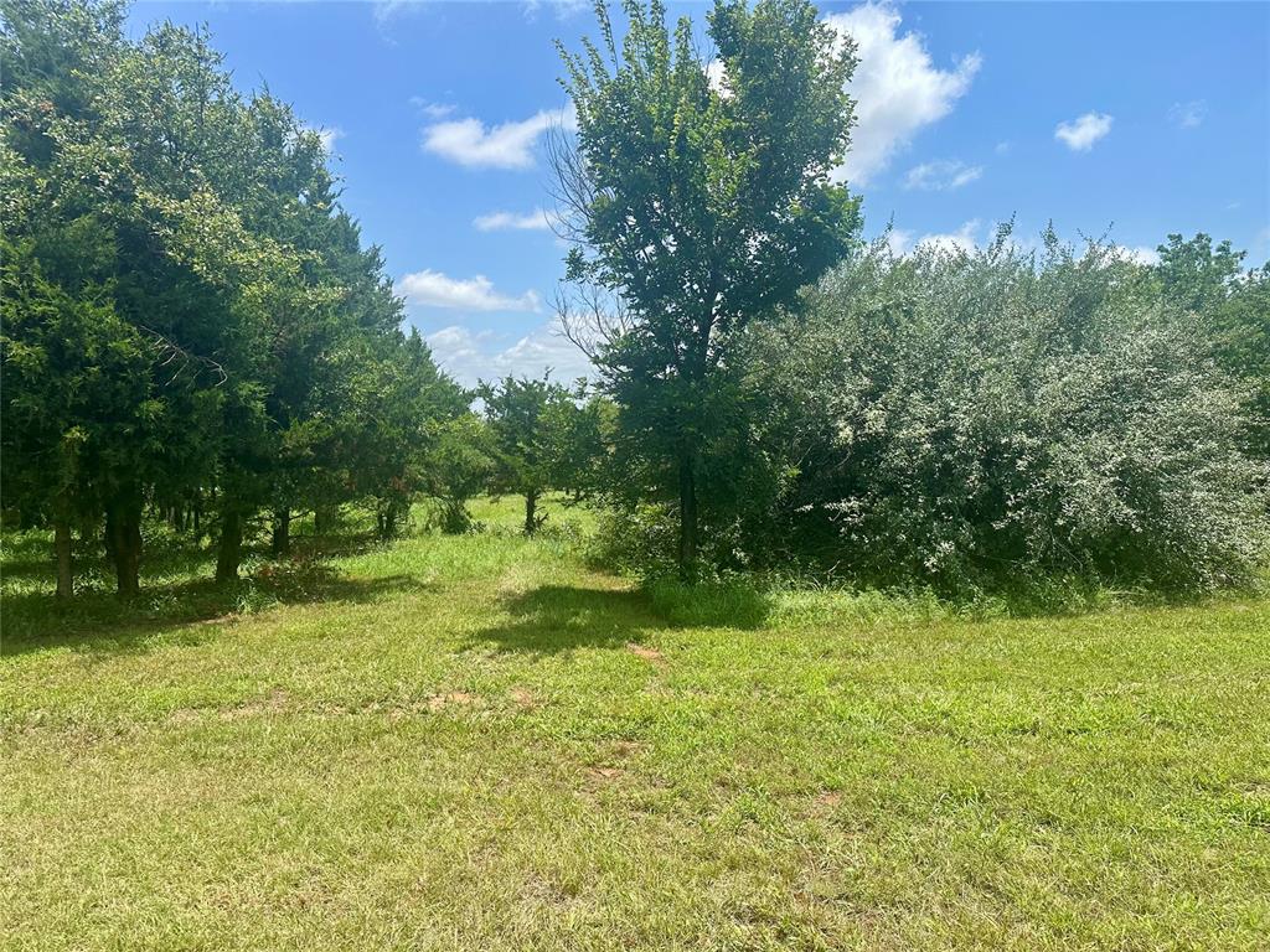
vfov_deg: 56.8
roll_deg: -0.1
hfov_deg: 71.6
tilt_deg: -3.3
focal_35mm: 24
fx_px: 881
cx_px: 635
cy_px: 476
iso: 80
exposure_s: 1/3597
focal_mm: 6.86
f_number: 1.78
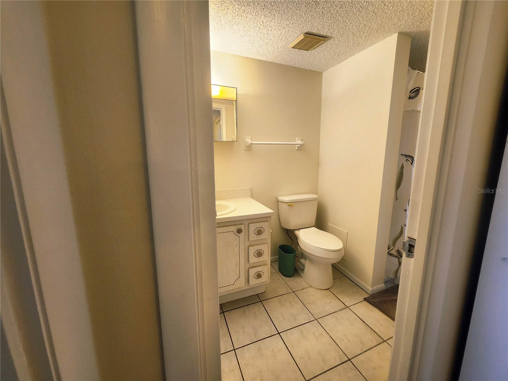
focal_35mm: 13
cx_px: 254
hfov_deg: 106.2
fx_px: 191
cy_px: 190
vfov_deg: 89.9
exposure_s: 1/60.2
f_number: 2.2
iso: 125
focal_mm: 1.74
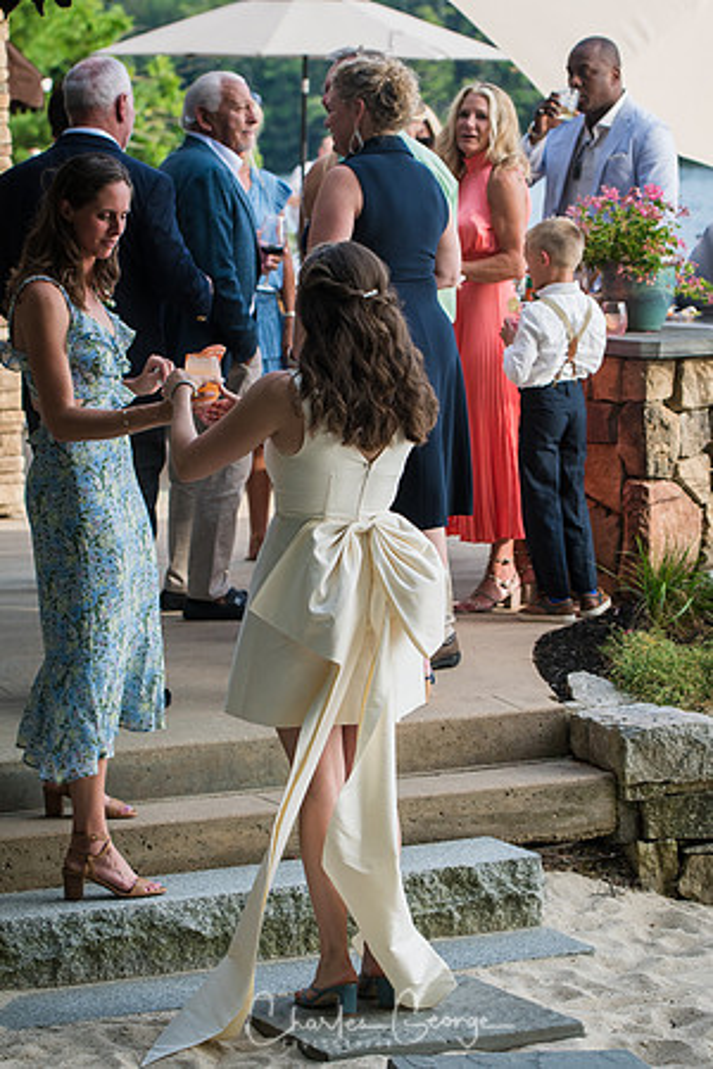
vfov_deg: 19.5
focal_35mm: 105
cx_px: 356
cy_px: 534
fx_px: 3119
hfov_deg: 13.0
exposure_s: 1/800
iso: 200
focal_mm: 70
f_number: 4
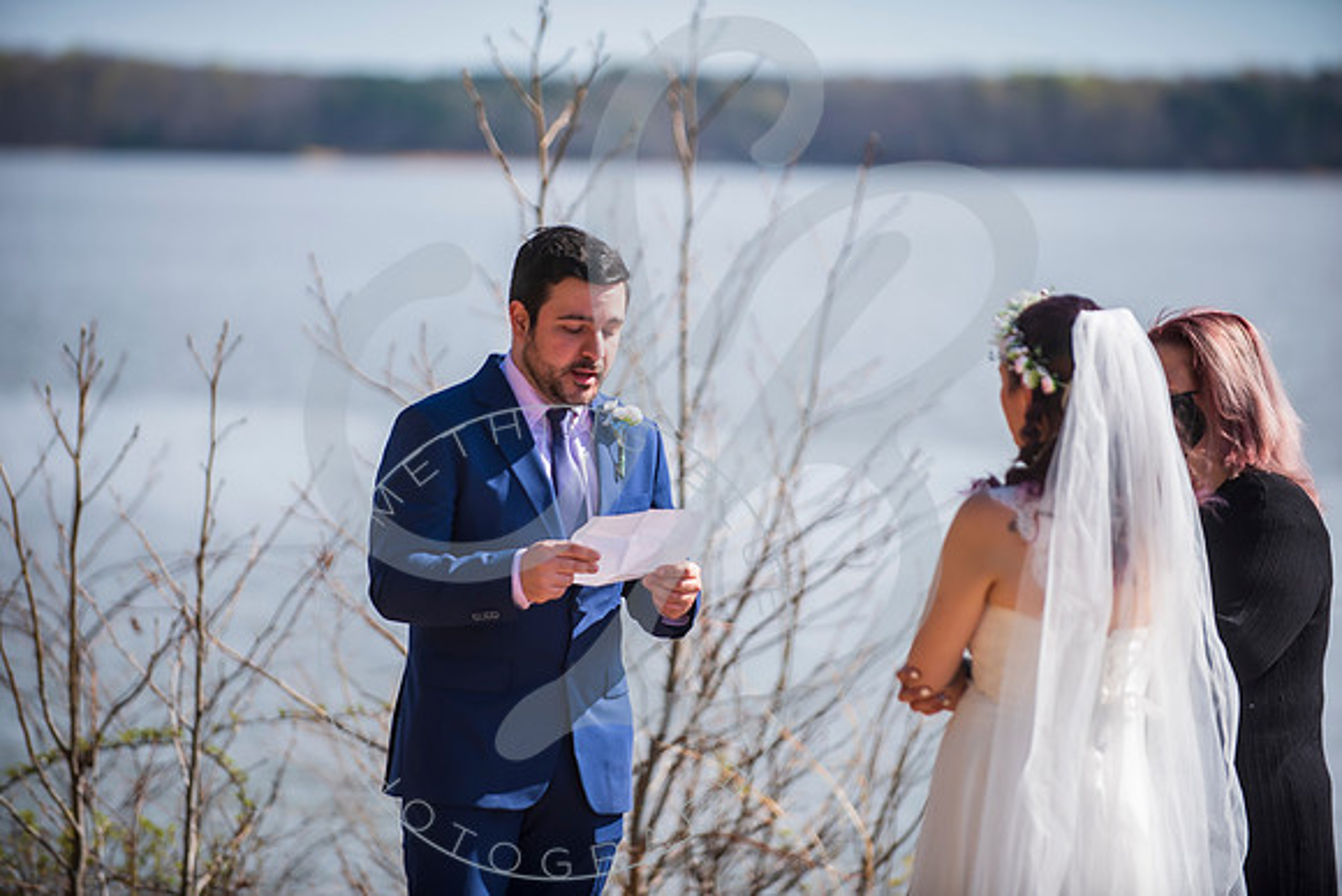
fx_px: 6525
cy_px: 448
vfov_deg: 7.9
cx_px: 671
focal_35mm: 175
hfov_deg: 11.7
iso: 100
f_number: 2.8
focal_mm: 175
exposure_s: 1/1000
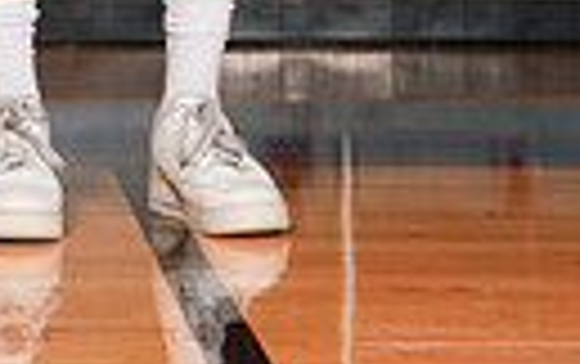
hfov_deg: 11.3
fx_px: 2928
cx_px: 112
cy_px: -611
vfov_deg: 6.6
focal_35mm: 185
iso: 250
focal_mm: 52
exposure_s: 1/200
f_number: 6.3
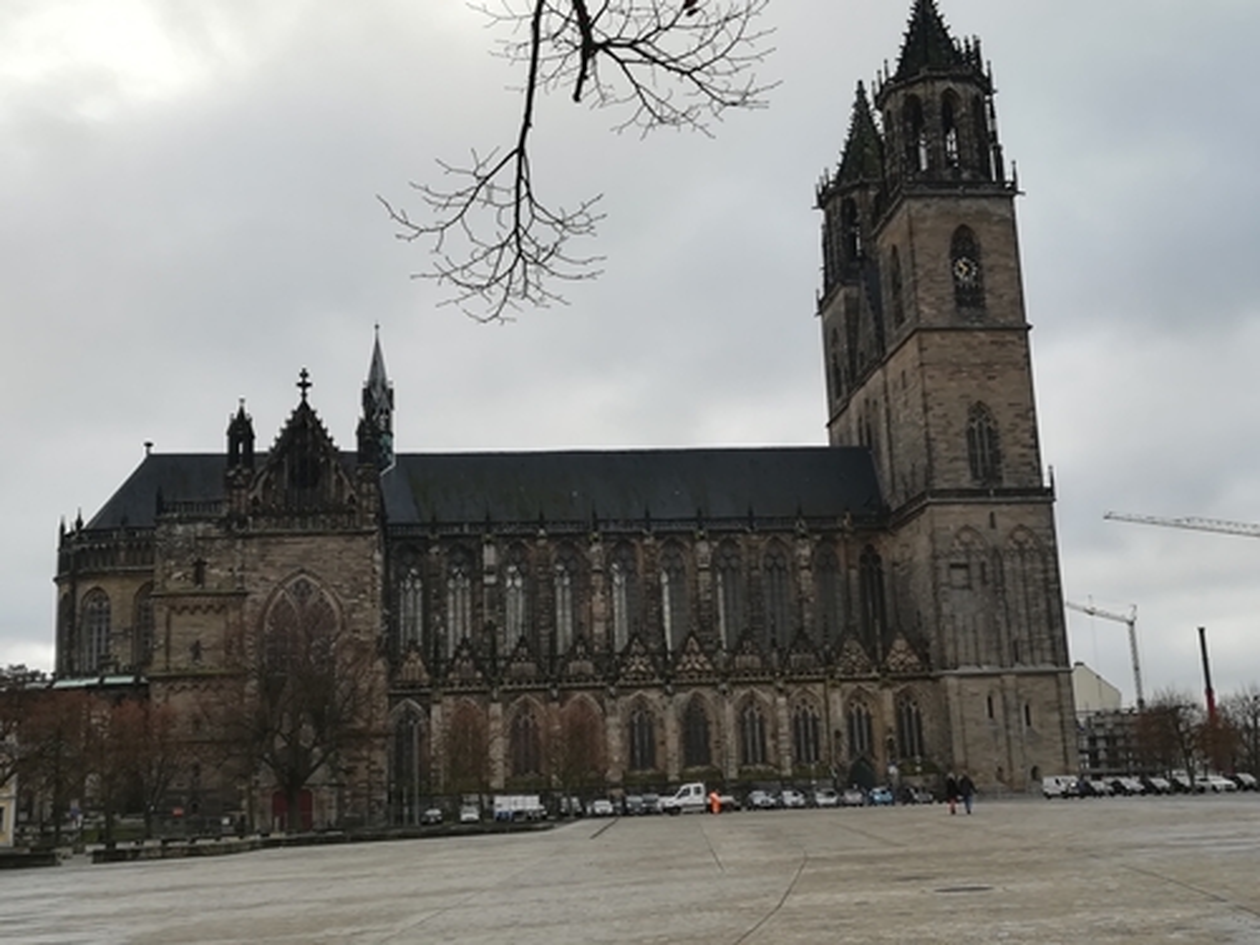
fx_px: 1420
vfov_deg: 36.8
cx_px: 630
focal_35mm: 39
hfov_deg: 47.9
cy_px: 472
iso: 50
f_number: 2.2
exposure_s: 1/217
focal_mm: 3.83
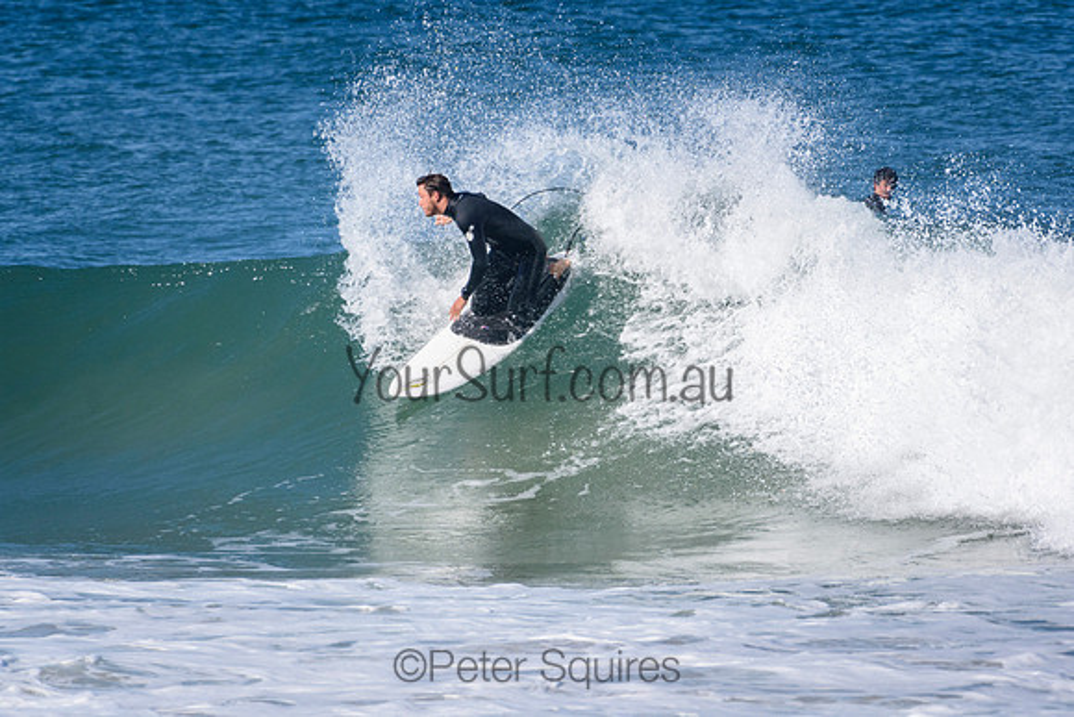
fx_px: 22382
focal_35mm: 750
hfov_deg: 2.7
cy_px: 358
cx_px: 537
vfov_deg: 1.8
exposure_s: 1/4000
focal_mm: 500
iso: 560
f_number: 5.6
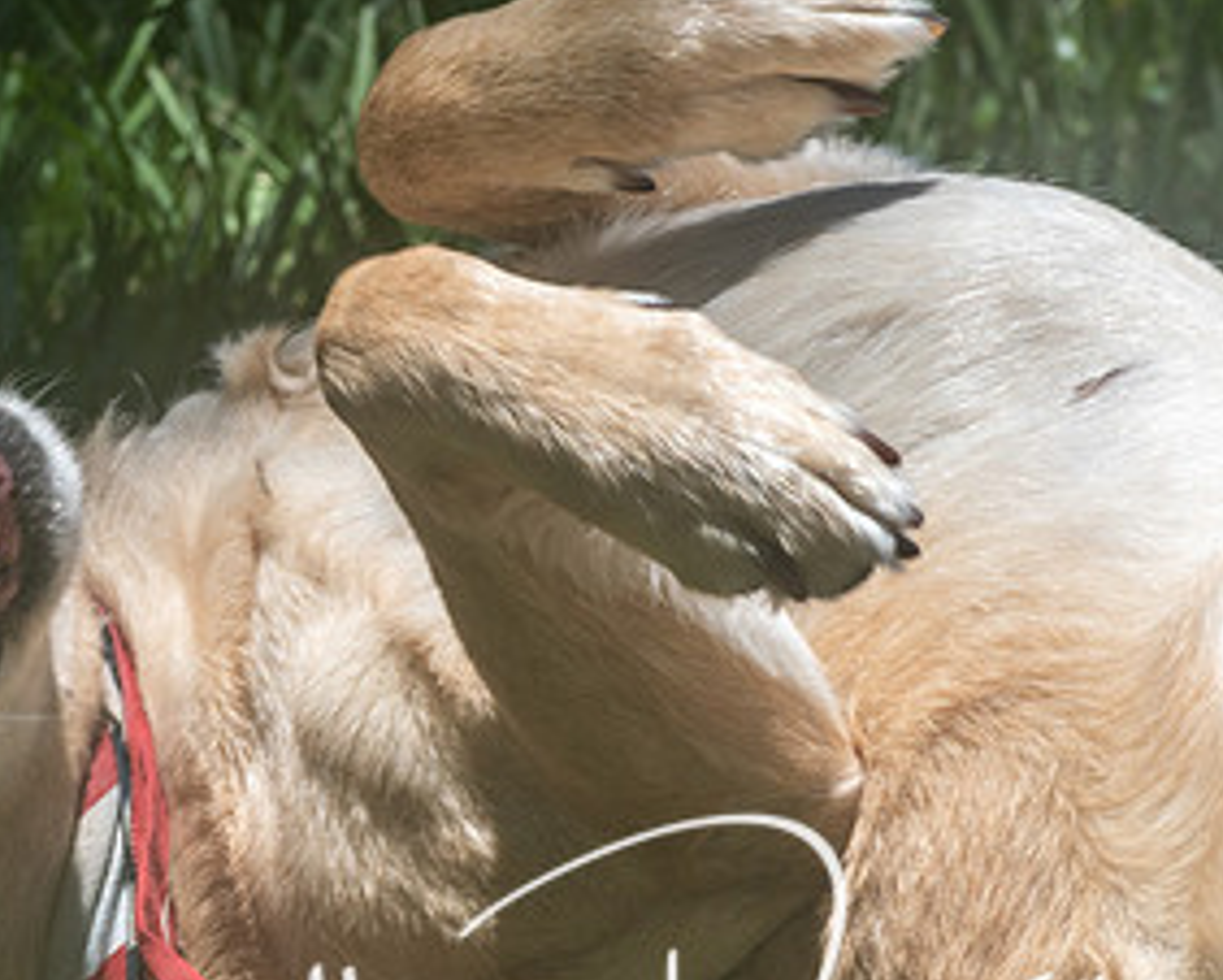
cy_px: 796
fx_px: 19741
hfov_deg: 3.5
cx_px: 9
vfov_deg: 2.8
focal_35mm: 545
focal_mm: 160
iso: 100
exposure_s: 1/200
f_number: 14
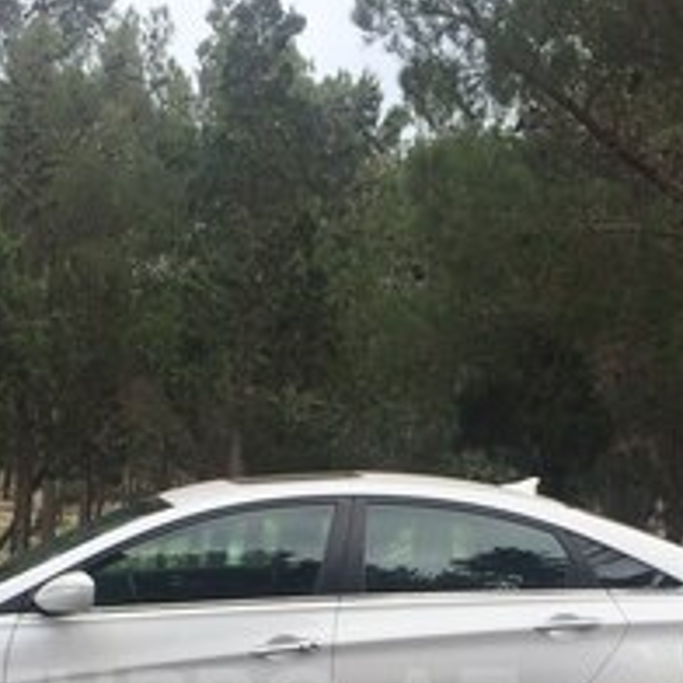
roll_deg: -1.3
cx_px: 251
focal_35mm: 65
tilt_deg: -11.1
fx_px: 1451
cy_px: 707
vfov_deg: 25.0
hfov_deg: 26.4
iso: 32
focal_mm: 4.15
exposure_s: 1/446
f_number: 2.2
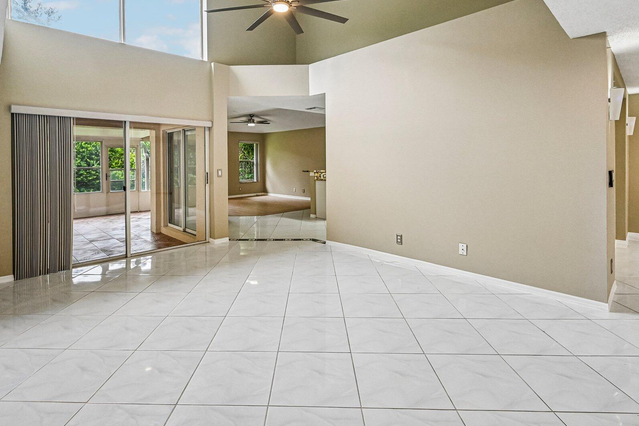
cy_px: 169
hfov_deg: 89.9
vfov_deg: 66.7
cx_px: 302
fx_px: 319
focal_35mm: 18
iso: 4000
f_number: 8
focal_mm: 14
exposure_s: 1/400
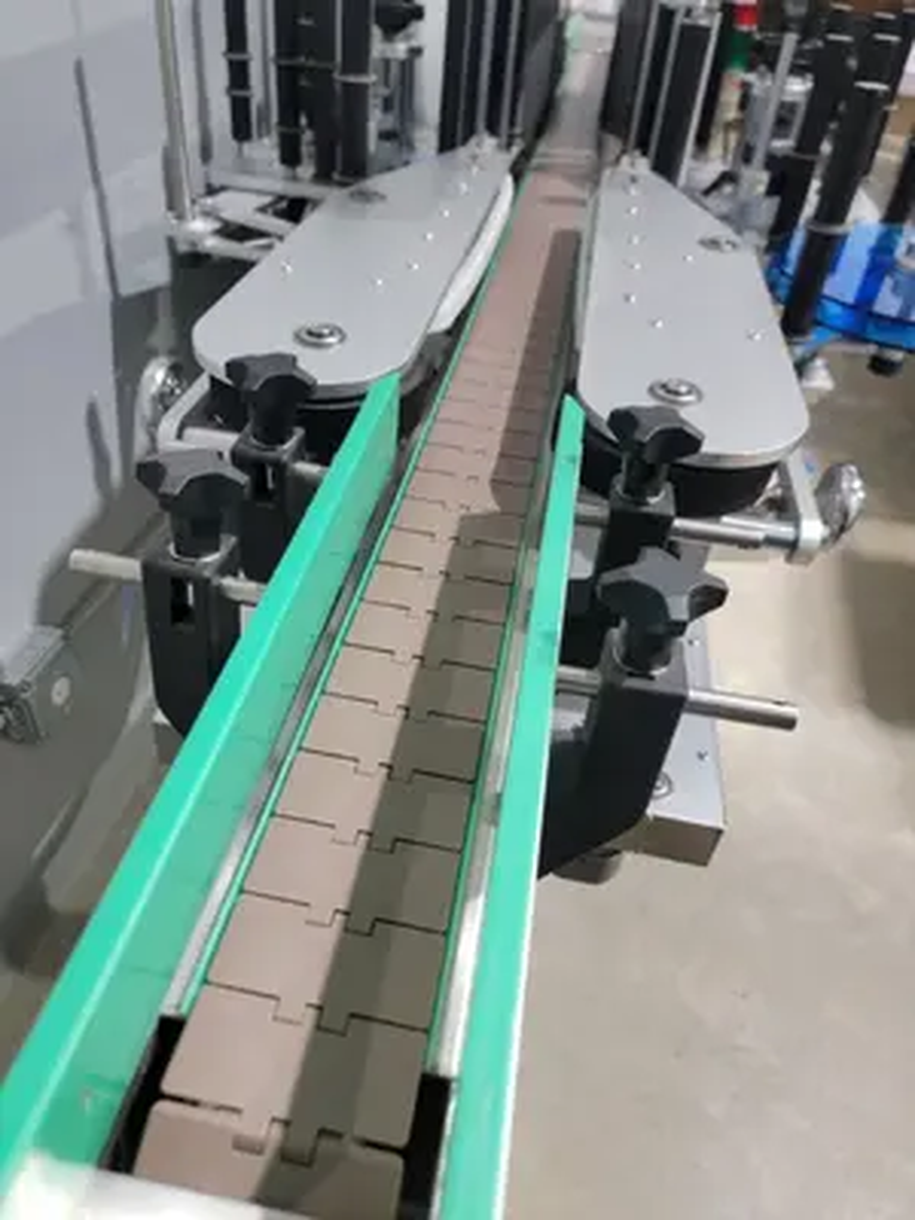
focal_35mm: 24
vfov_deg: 71.6
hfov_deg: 56.8
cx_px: 458
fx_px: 846
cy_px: 610
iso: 500
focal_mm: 6.7
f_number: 1.8
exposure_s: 1/40
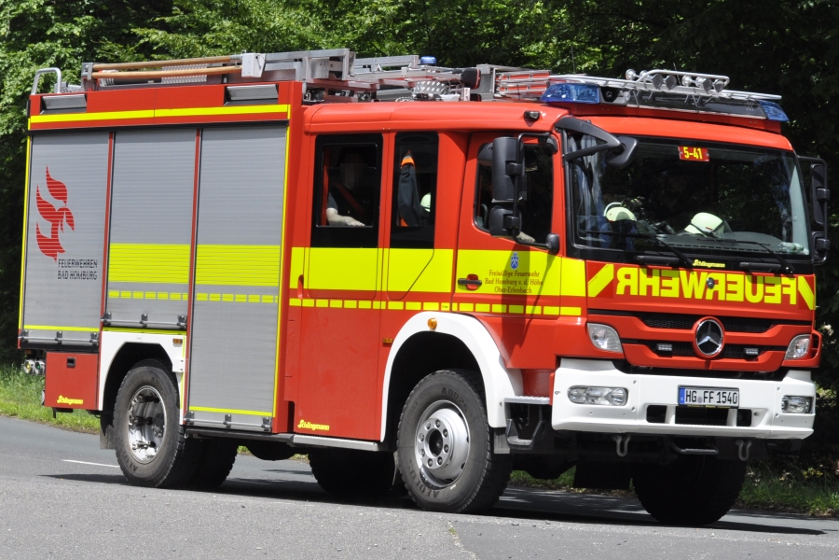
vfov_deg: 13.0
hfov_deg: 19.5
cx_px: 420
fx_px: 2447
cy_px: 280
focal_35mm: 105
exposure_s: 1/1000
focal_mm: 70
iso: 500
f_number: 8
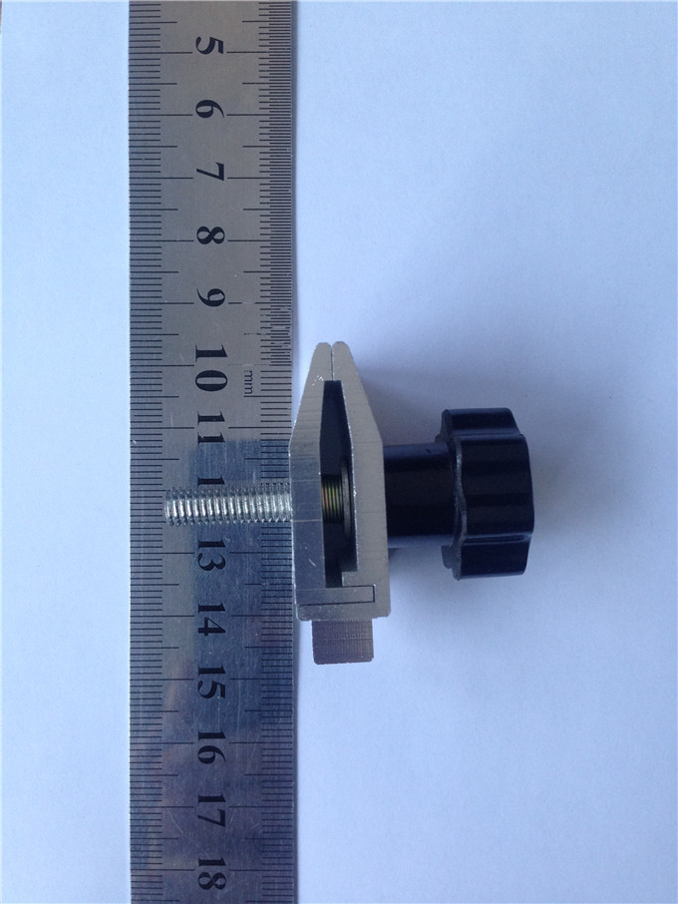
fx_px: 861
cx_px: 339
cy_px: 452
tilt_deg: -87.9
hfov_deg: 43.0
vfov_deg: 55.3
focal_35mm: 33
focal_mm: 4.12
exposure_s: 1/120
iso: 100
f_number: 2.4
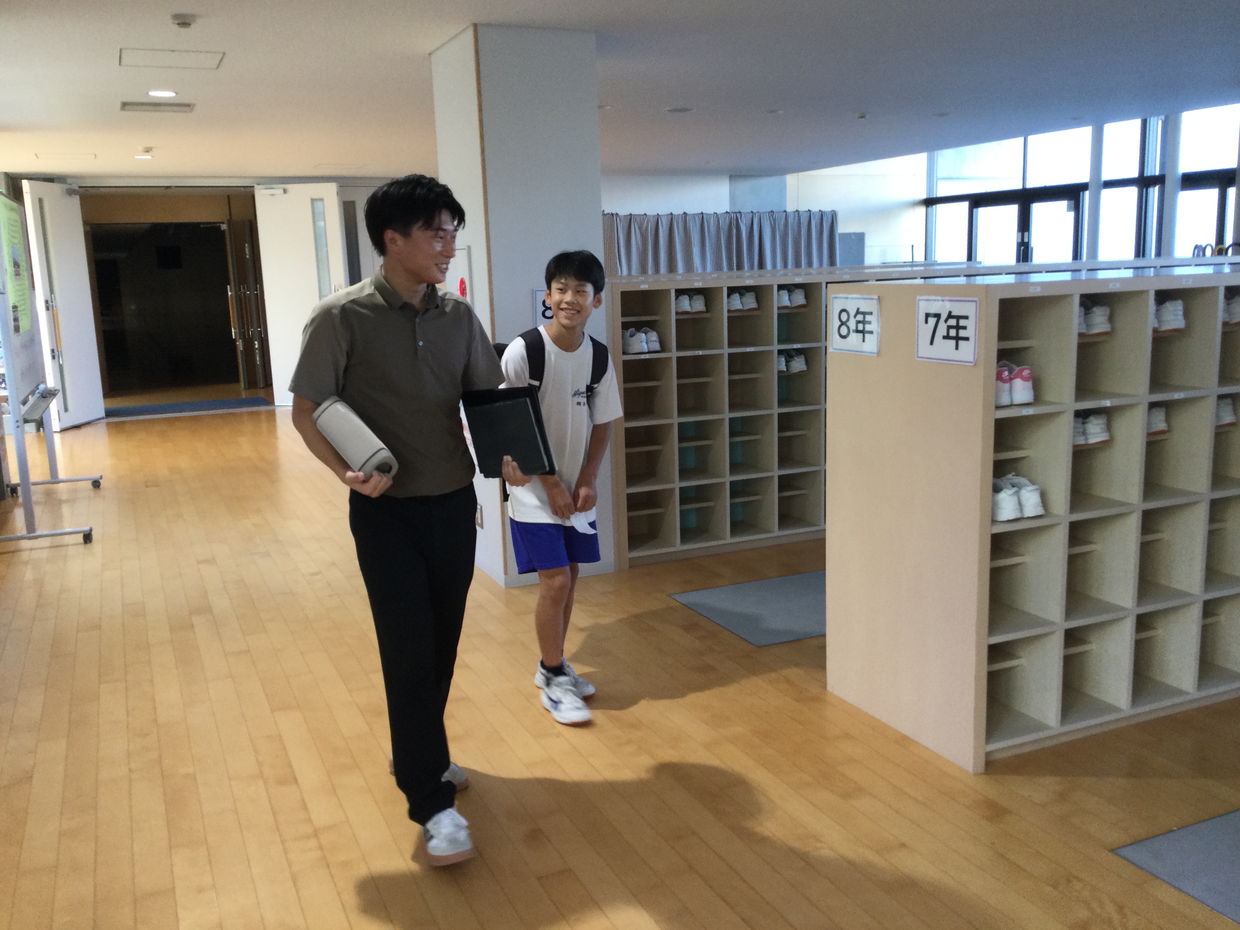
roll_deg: +2.9
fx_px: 1110
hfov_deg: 58.4
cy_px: 465
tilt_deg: -9.9
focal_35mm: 31
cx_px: 620
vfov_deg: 45.4
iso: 50
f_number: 2.4
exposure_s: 1/30
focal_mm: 3.3
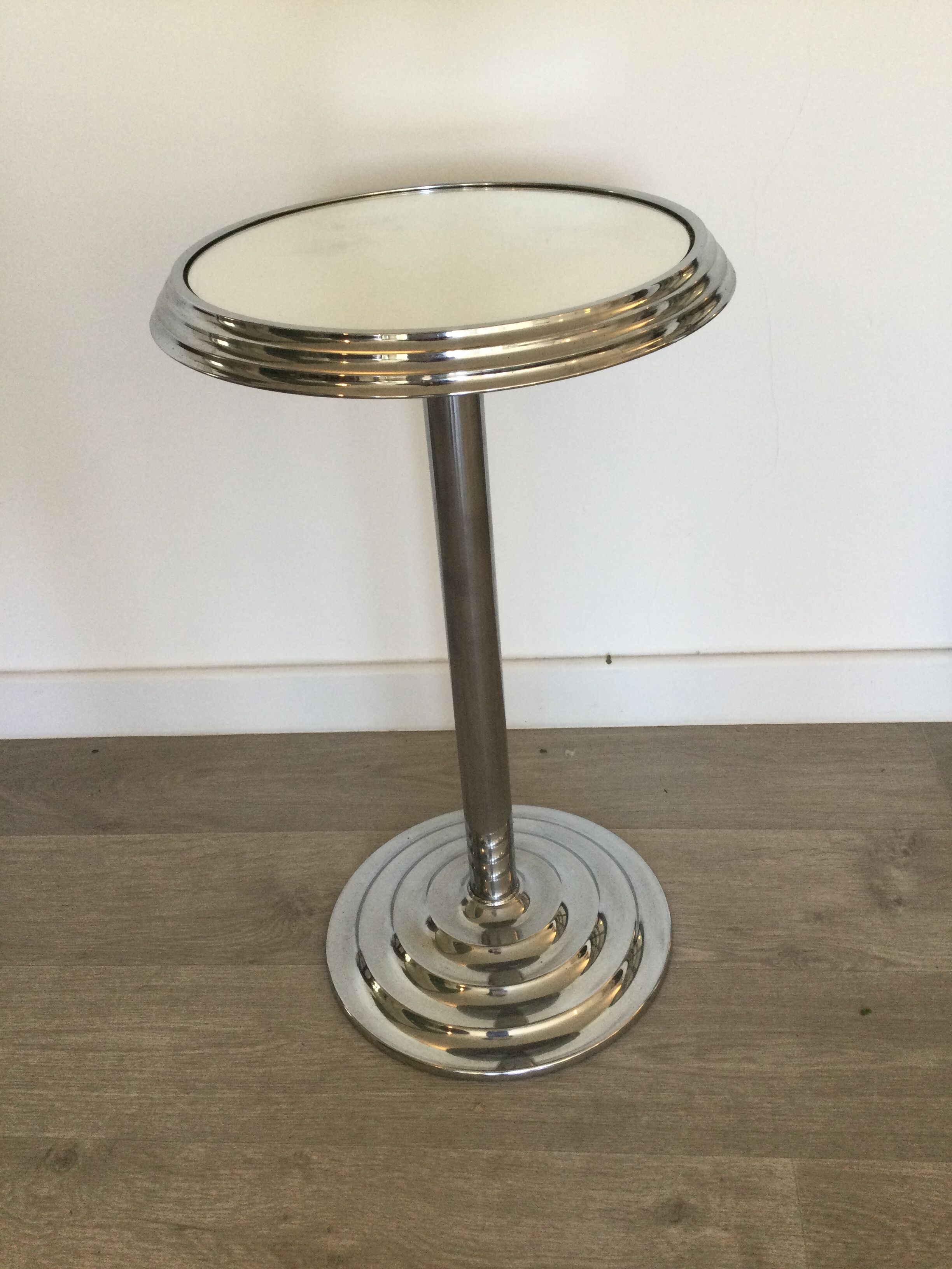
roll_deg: +5.5
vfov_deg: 58.4
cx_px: 476
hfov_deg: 45.4
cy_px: 634
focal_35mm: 31
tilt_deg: -34.3
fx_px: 1137
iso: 40
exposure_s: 1/33
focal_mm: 3.3
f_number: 2.4
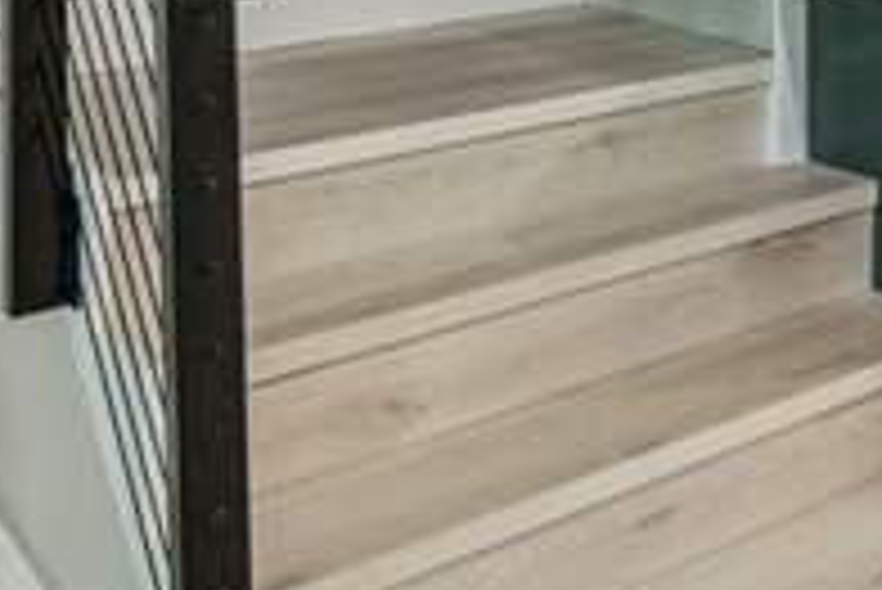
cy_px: -270
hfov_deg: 21.4
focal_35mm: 57
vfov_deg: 20.7
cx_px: 1620
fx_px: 1397
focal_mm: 14
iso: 400
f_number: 8
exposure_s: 1/20
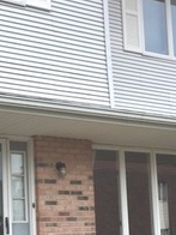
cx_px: 31
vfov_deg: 26.8
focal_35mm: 71
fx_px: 481
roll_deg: +2.2
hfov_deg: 20.5
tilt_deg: +5.4
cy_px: 195
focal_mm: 4.15
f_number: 2.2
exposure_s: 1/705
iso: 25
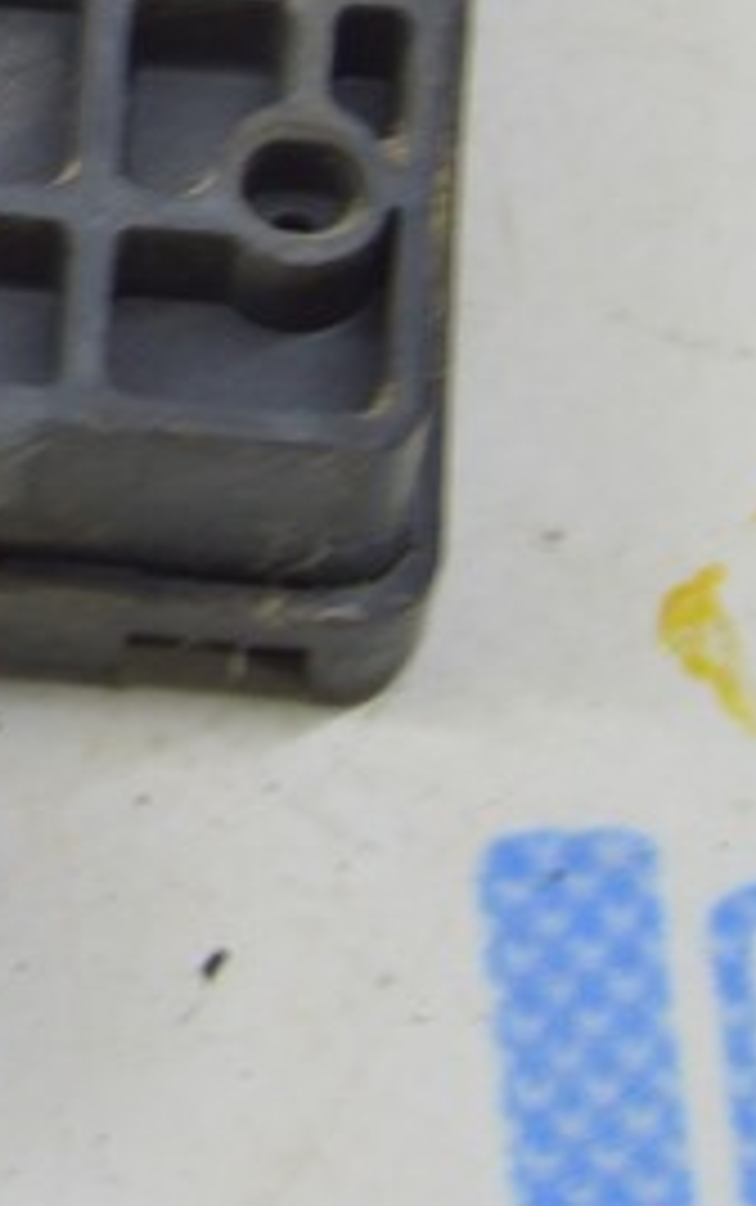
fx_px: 10557
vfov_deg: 6.5
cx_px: -423
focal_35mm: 321
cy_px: -34
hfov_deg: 4.1
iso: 400
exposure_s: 1/20
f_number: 5.6
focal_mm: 55
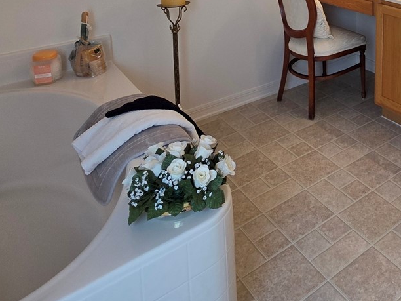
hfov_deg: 47.4
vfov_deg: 35.5
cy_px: -33
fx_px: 394
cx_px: 375
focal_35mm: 34
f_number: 1.9
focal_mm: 2.2
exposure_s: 1/120
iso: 64
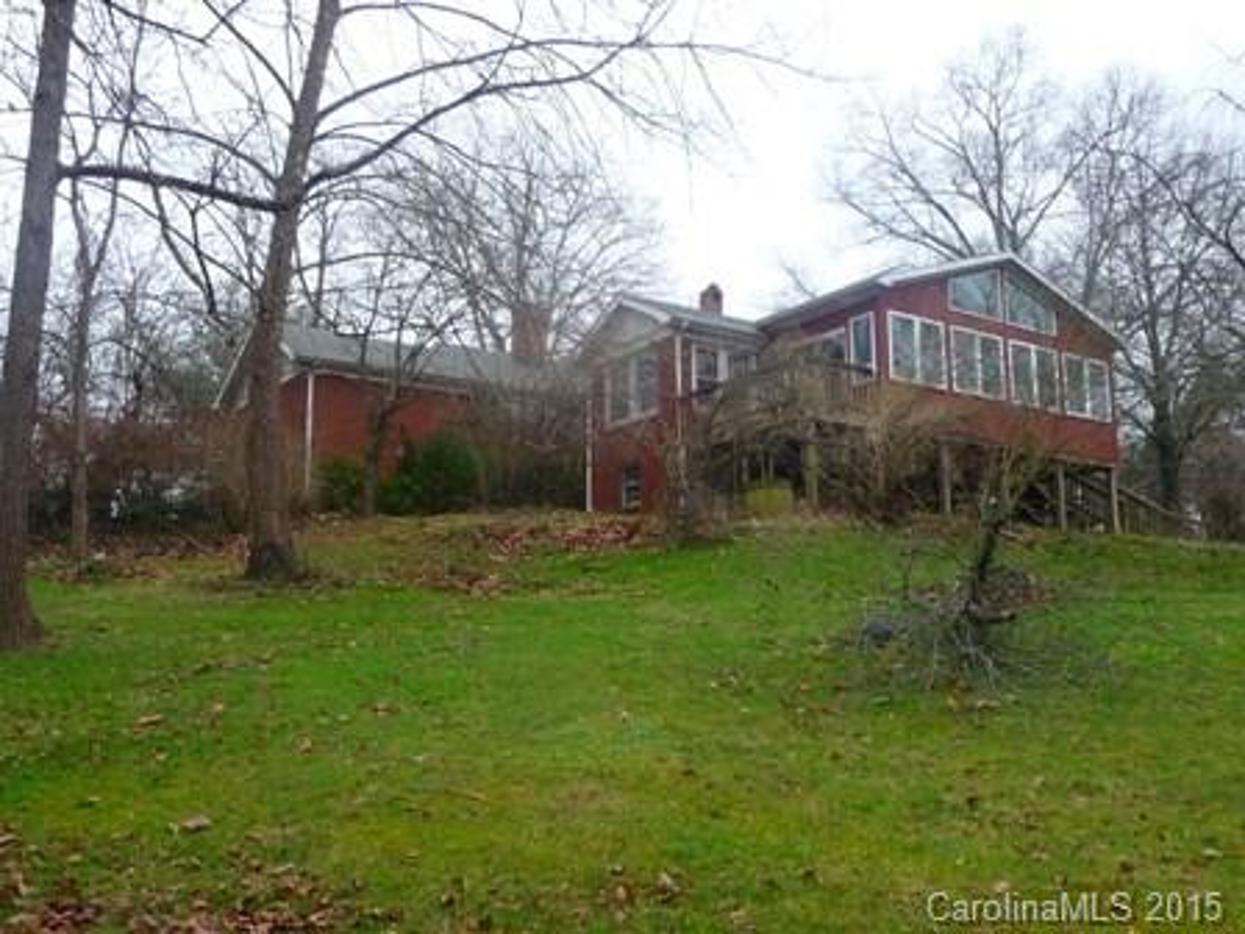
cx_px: 622
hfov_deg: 51.4
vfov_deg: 39.7
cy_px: 467
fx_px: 1295
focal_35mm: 36
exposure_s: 1/40
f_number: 3.3
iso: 100
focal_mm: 4.7
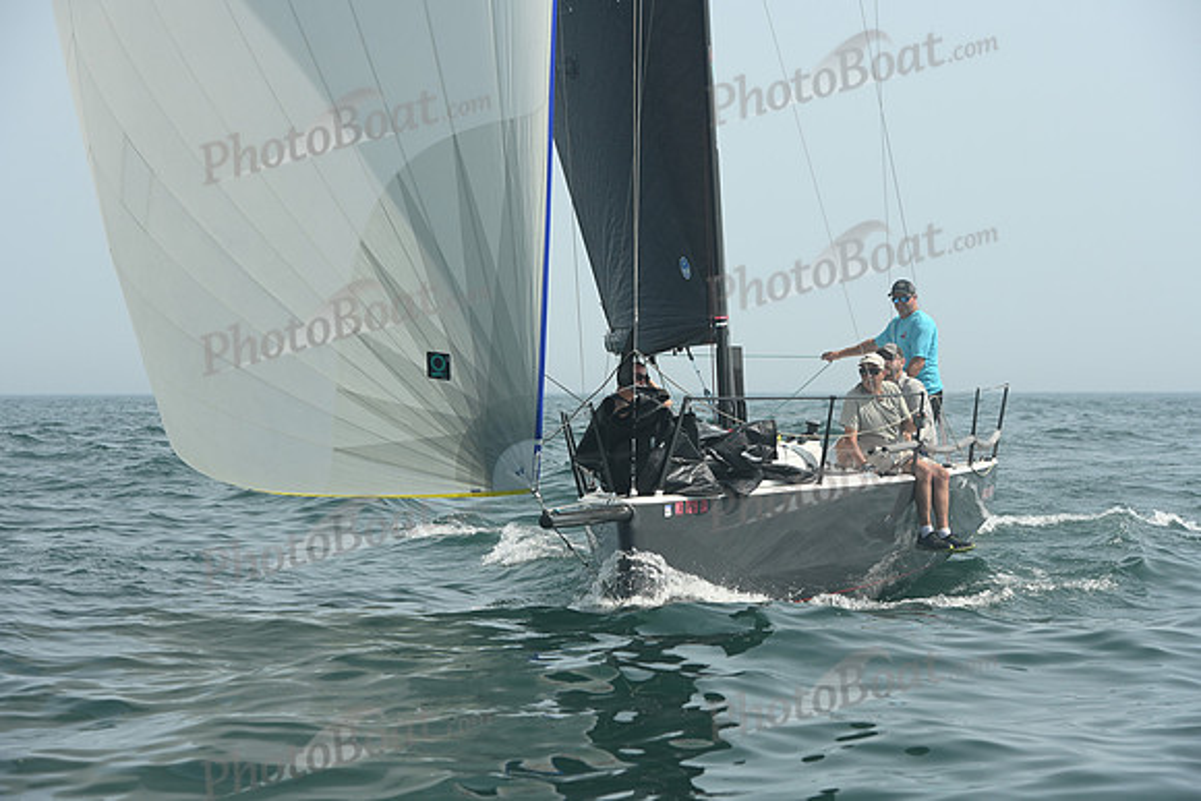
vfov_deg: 11.4
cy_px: 400
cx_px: 600
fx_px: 4004
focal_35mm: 120
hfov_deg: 17.1
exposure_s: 1/1250
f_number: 7.1
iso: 320
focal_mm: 120
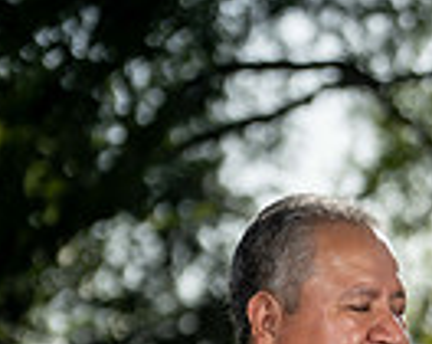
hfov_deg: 8.4
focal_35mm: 228
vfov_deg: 6.6
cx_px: 465
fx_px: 2909
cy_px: 678
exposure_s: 1/3200
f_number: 2.5
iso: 160
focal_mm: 71
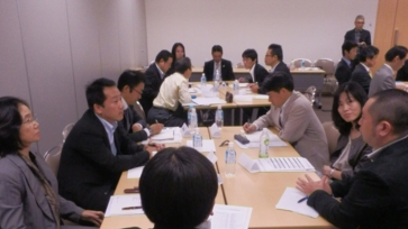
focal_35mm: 36
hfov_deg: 55.3
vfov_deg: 32.5
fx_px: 389
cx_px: 202
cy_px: 156
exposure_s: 1/160
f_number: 3
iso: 800
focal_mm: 4.2
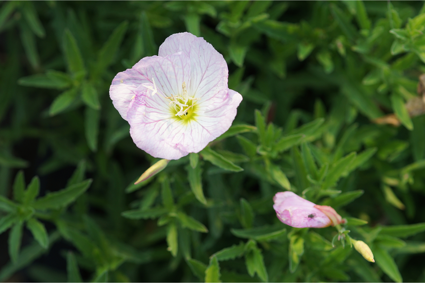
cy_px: 142
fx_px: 1771
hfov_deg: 13.7
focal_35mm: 150
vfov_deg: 9.1
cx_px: 212
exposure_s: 1/160
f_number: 4
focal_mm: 100
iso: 125
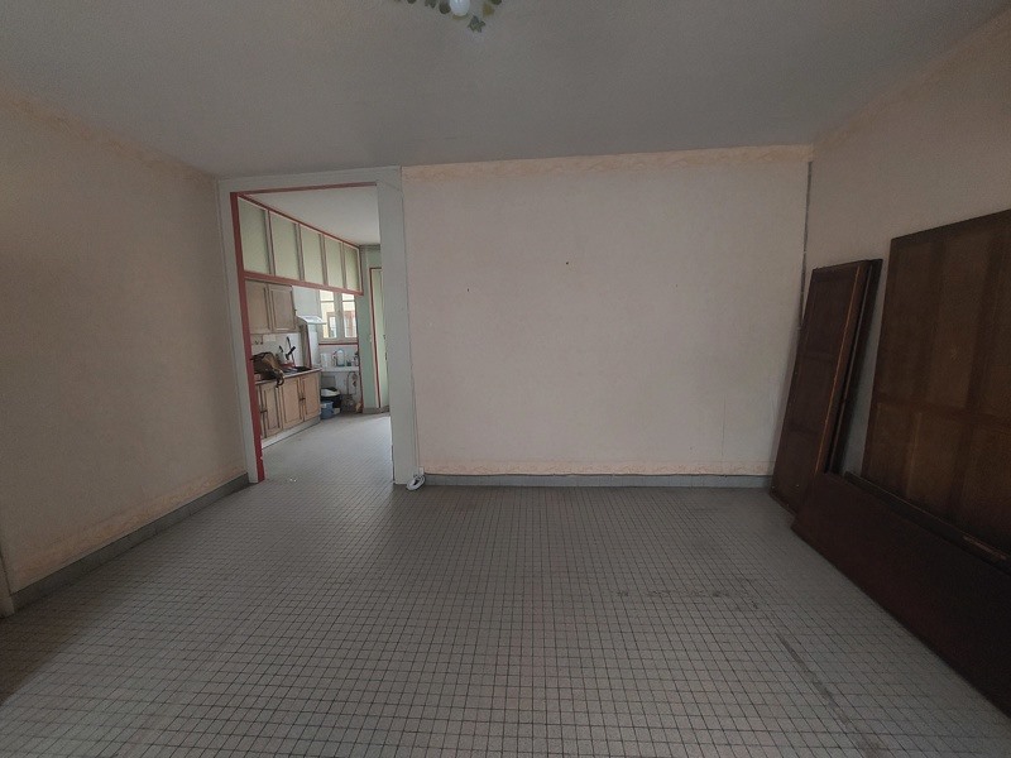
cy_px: 379
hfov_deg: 106.2
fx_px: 380
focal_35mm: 13
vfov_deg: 89.9
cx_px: 506
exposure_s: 1/25
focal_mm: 1.74
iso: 500
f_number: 2.2
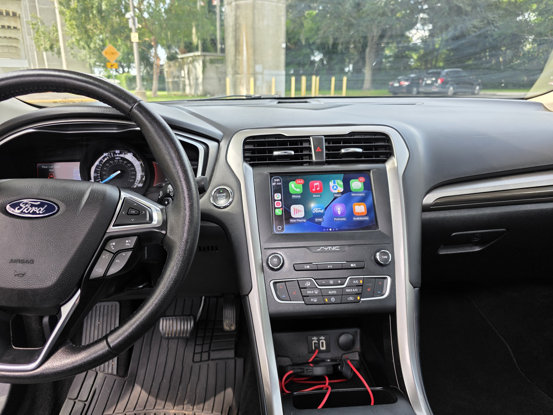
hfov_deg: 73.9
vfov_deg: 58.9
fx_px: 367
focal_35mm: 23
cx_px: 276
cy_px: 208
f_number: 1.7
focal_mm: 6.3
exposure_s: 1/180
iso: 40
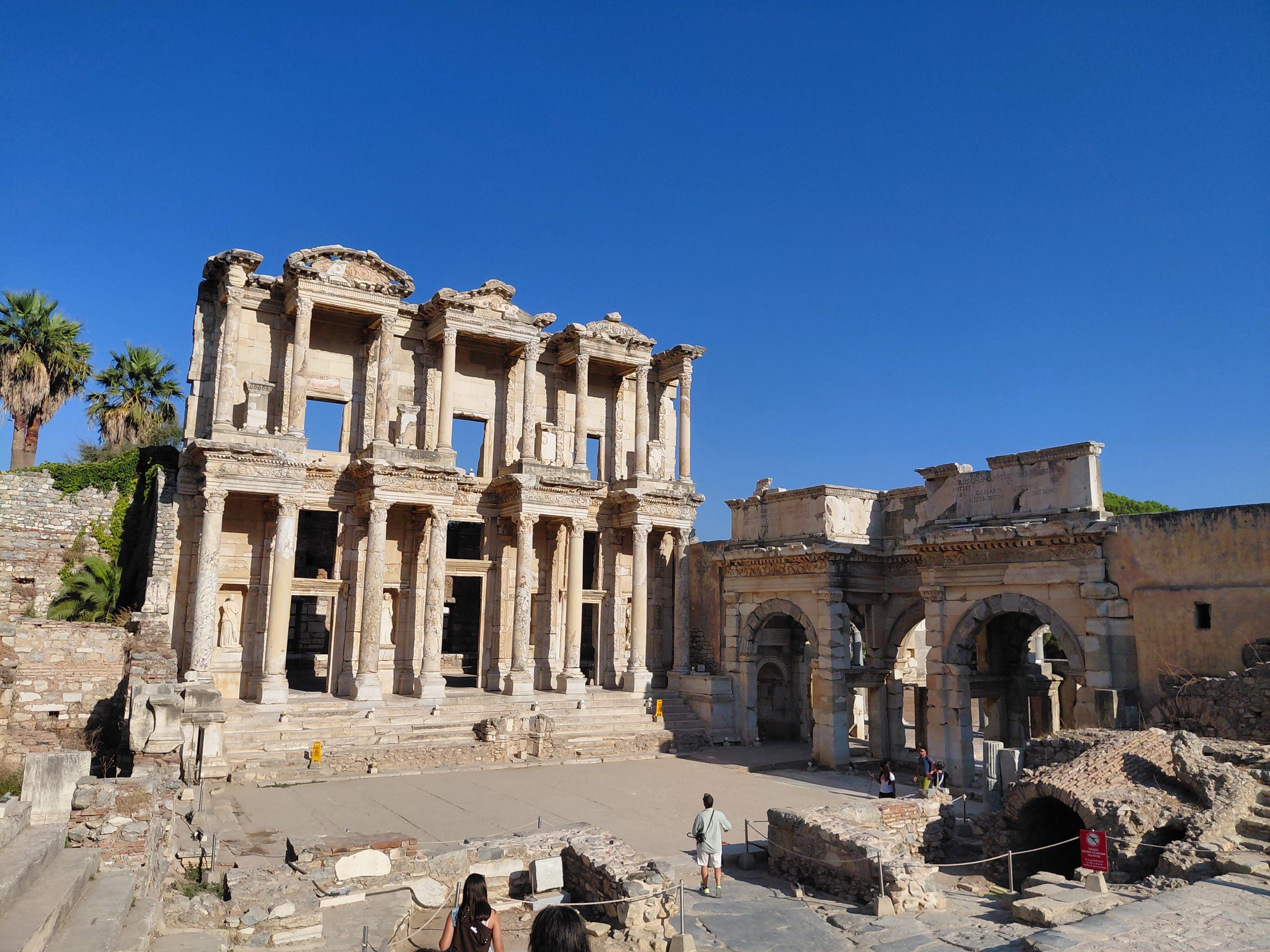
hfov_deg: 69.4
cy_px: 476
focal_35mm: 25
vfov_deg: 54.9
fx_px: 917
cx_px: 635
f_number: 1.8
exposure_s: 1/3876
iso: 50
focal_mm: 4.69
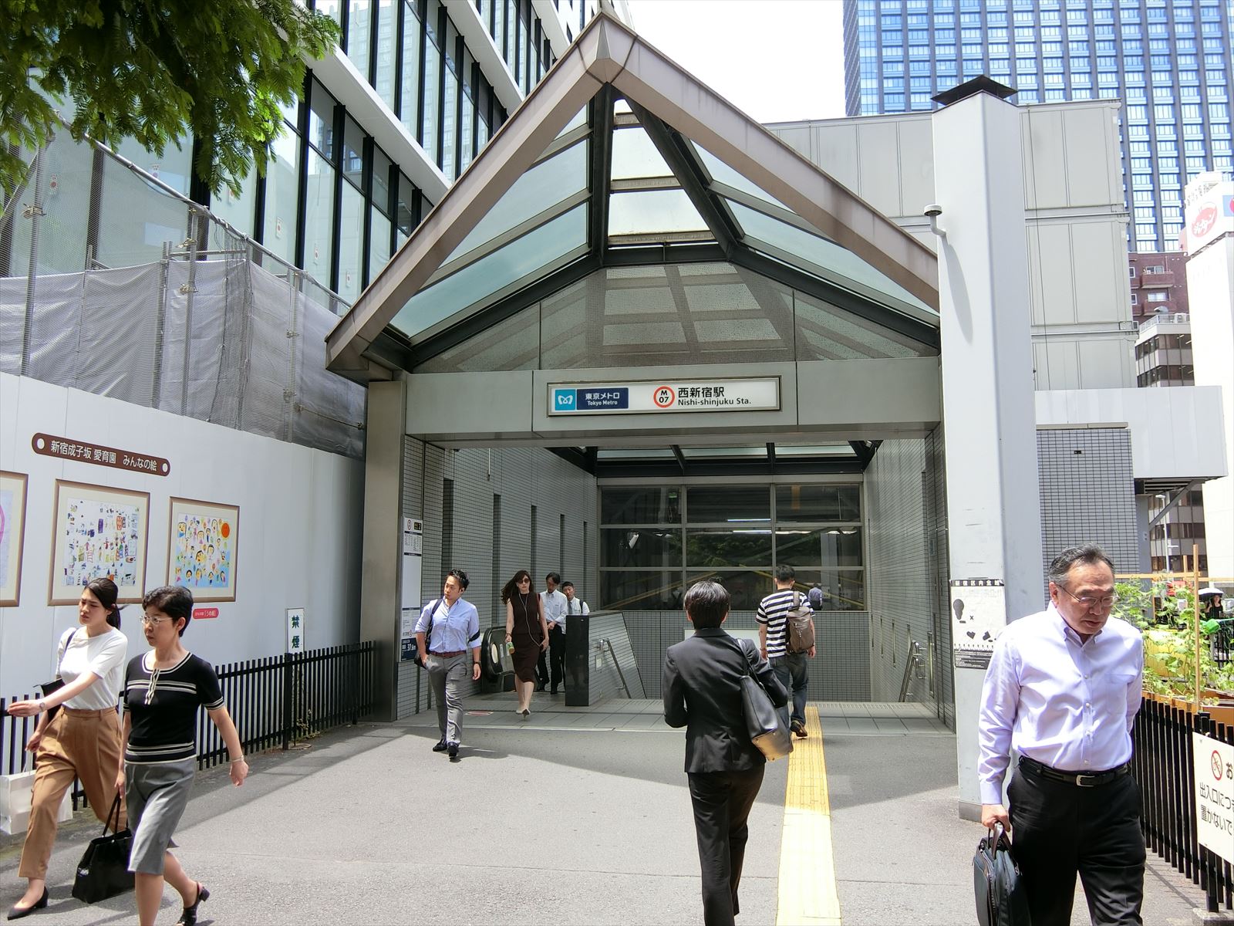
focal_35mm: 30
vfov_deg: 46.8
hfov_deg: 60.0
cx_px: 617
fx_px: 1069
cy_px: 463
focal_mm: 6.4
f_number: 3.3
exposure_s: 1/250
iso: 80
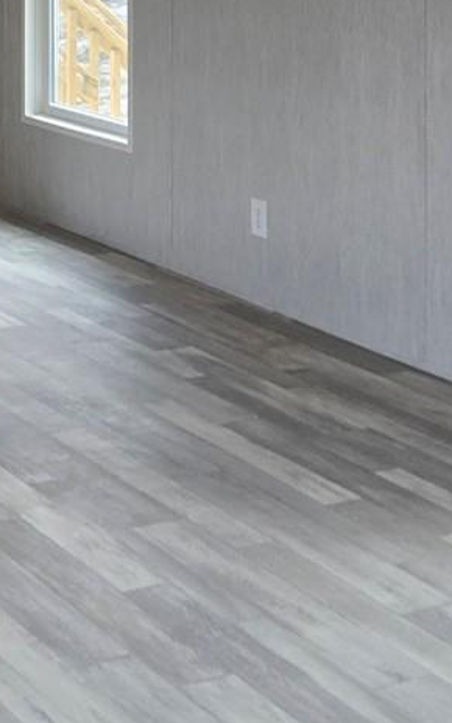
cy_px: -123
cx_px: -114
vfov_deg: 22.8
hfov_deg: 14.9
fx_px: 1656
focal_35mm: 84
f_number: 1.8
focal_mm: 5.4
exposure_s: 1/120
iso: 80
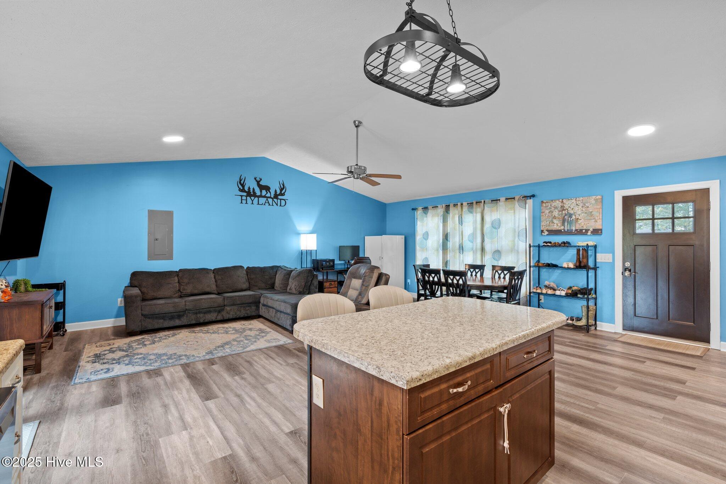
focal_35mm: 16
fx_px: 323
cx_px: 363
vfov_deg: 73.7
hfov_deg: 96.7
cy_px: 242
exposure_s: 1.3
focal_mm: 16
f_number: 7.1
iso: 400
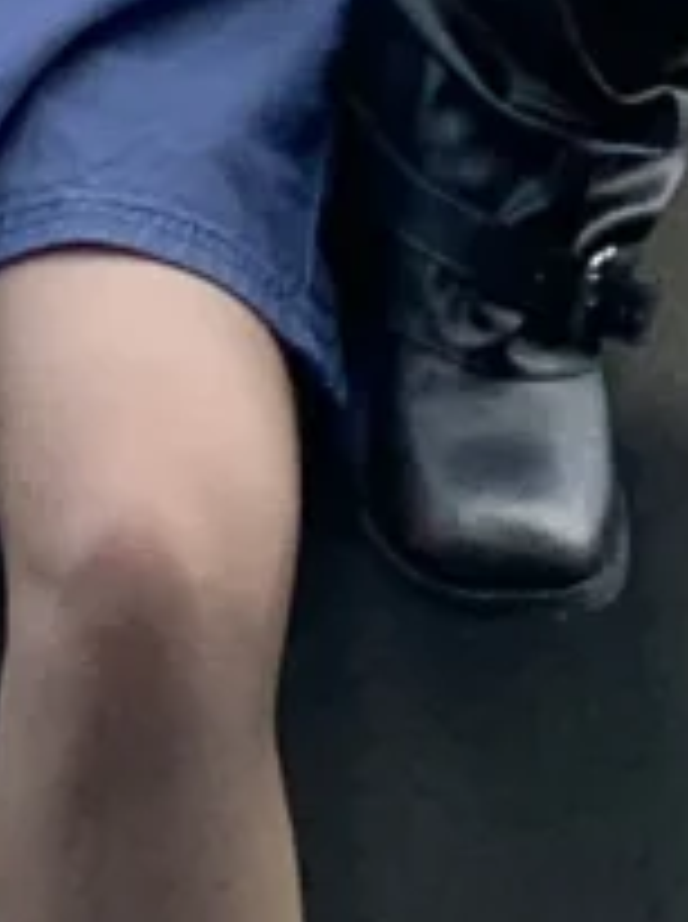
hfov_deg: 8.1
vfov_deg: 9.8
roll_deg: -1.2
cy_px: -1100
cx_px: 261
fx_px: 4865
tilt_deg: +2.9
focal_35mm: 183
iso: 25
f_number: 1.8
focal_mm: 4.25
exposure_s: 1/1689
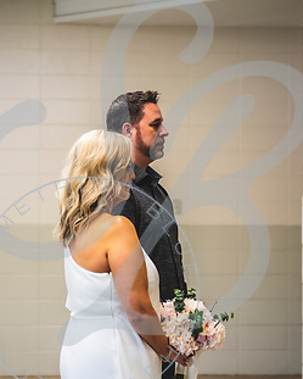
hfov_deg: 16.2
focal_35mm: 95
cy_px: 197
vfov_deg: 20.2
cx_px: 141
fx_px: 1064
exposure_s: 1/160
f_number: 2.8
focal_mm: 70
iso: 500
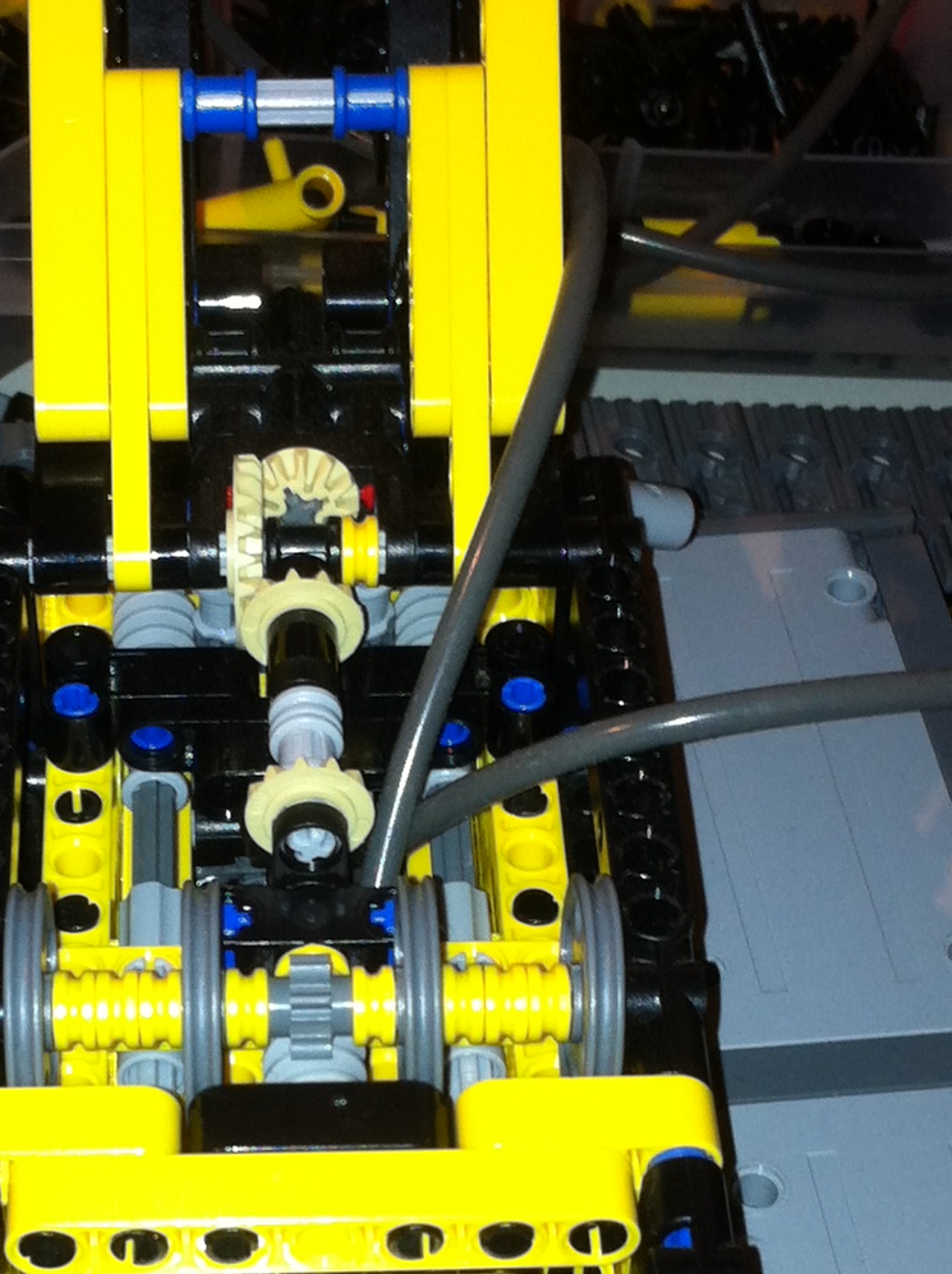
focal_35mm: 91
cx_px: 328
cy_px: 1016
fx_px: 3345
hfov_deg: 16.2
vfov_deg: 21.3
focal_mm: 3.85
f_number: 2.8
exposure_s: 1/18
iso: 80
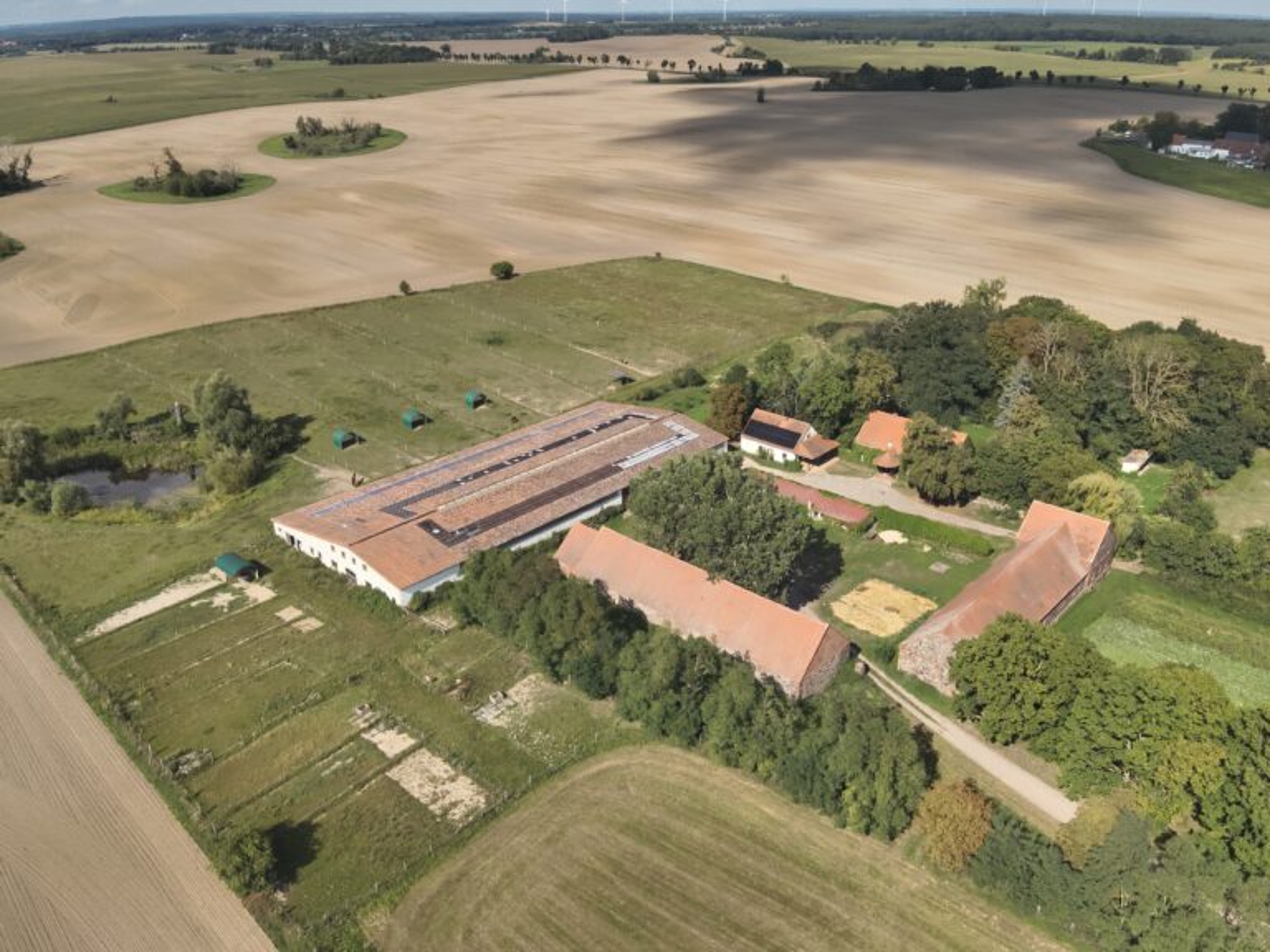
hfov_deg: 71.6
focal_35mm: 24
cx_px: 635
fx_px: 881
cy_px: 476
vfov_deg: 56.8
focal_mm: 4.4
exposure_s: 1/1000
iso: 100
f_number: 2.8
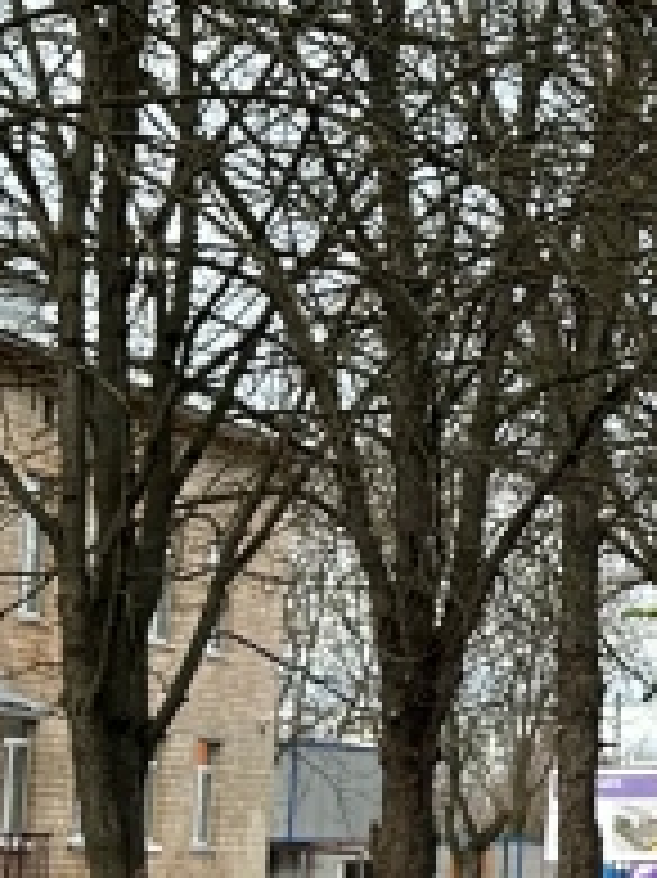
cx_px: 1503
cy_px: 284
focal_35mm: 126
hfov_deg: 10.4
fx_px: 3192
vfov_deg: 15.6
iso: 80
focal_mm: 6.86
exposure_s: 1/887
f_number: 1.78
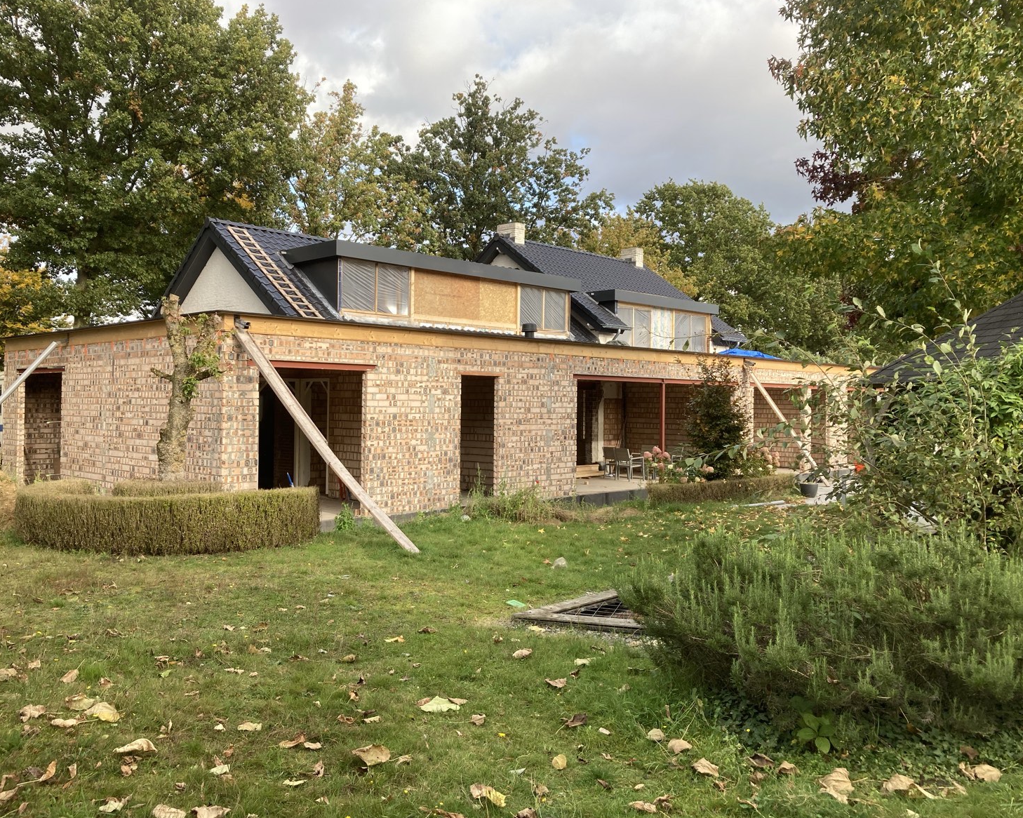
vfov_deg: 48.5
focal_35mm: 30
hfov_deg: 58.7
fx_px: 908
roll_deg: -1.1
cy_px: 401
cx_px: 469
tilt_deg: +1.2
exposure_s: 1/366
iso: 20
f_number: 1.8
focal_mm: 3.99
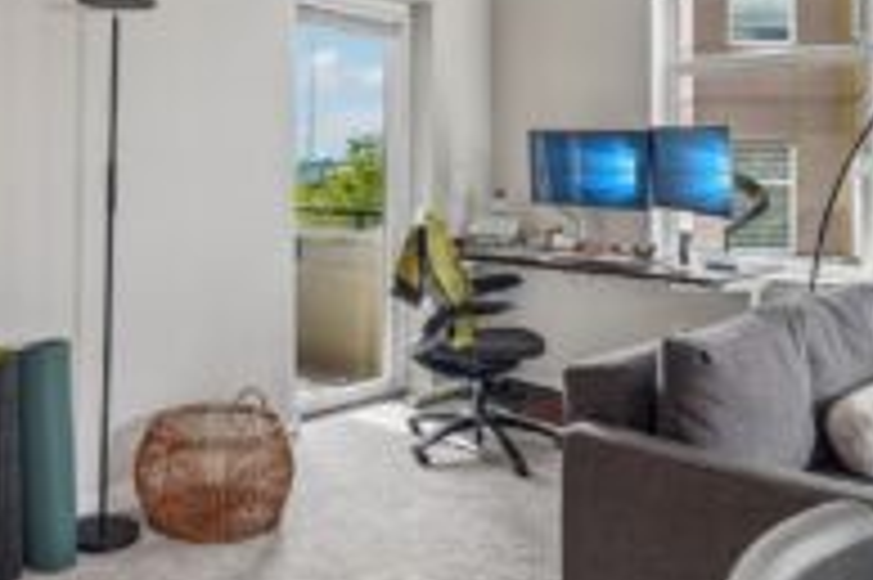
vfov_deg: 39.6
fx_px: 800
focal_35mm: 33
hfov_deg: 56.4
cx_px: 310
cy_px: 209
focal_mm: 16
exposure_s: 1/80
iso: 1600
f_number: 8
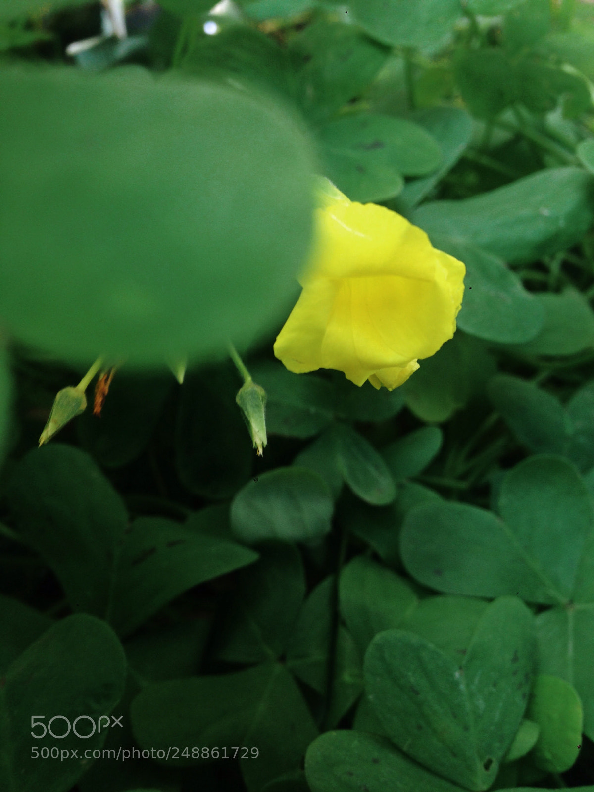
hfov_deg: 42.9
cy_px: 396
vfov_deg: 55.4
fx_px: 755
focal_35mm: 33
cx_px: 297
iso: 64
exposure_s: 1/40
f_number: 2.4
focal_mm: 4.12
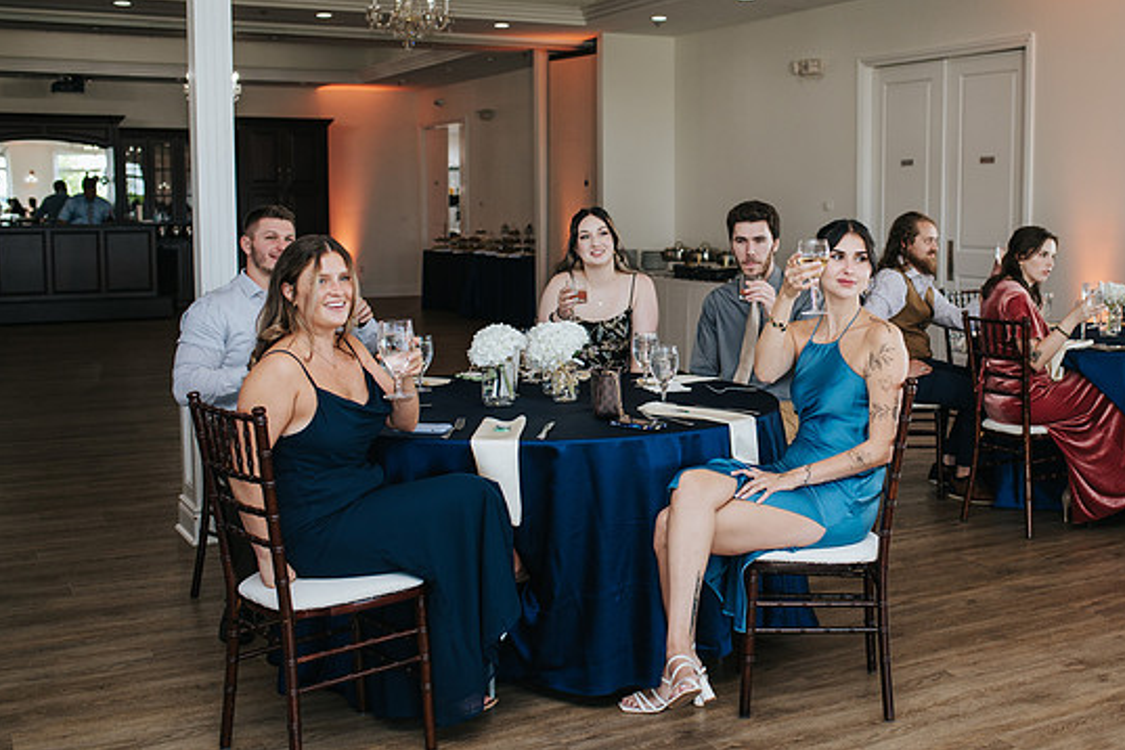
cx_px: 685
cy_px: 335
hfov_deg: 44.2
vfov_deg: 30.5
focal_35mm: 44
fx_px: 1375
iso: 800
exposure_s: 1/200
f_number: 3.2
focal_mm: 35
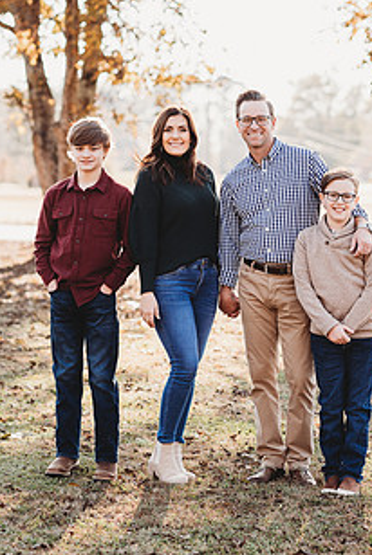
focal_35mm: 124
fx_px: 1918
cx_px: 220
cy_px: 187
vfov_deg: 16.5
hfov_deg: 11.1
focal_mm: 85
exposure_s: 1/640
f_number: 2.5
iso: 200
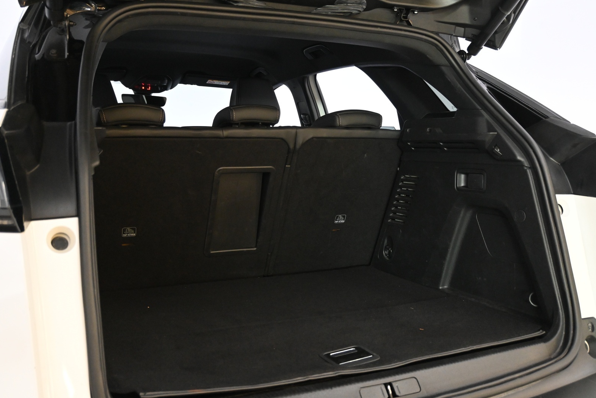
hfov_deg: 54.7
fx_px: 576
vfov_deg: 38.1
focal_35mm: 35
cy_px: 203
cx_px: 298
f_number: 4
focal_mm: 22.5
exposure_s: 1/40
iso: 3200
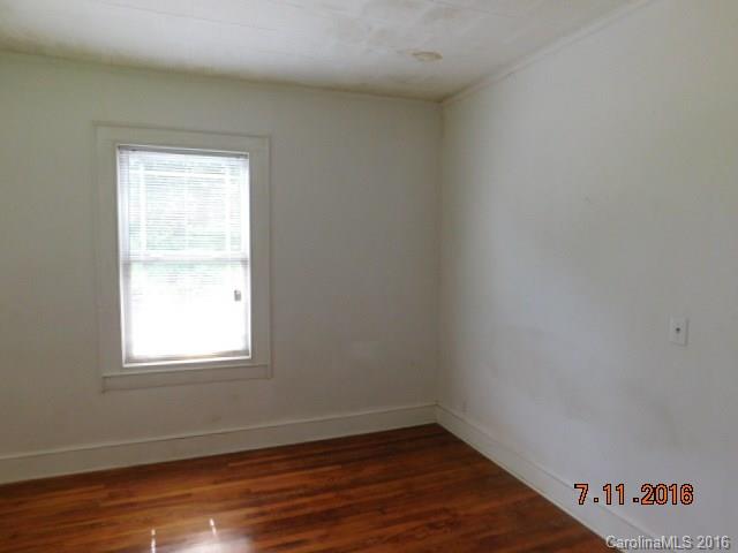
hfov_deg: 73.9
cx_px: 369
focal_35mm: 23
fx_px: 490
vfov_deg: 58.9
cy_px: 276
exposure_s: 1/30
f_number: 3
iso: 220
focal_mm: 4
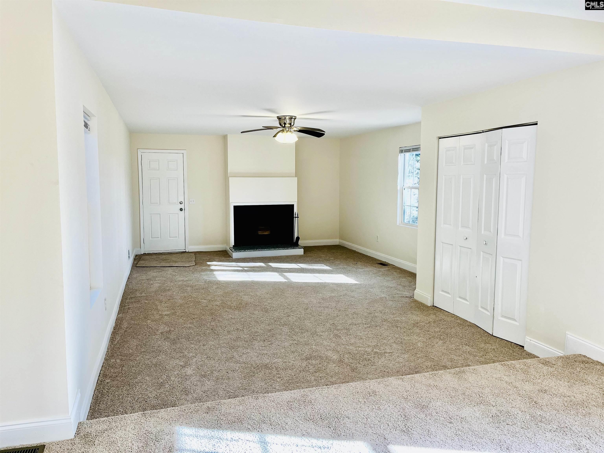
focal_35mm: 26
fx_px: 454
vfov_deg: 53.1
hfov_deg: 67.3
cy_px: 226
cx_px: 302
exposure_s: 1/120
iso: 64
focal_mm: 5.1
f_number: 1.6
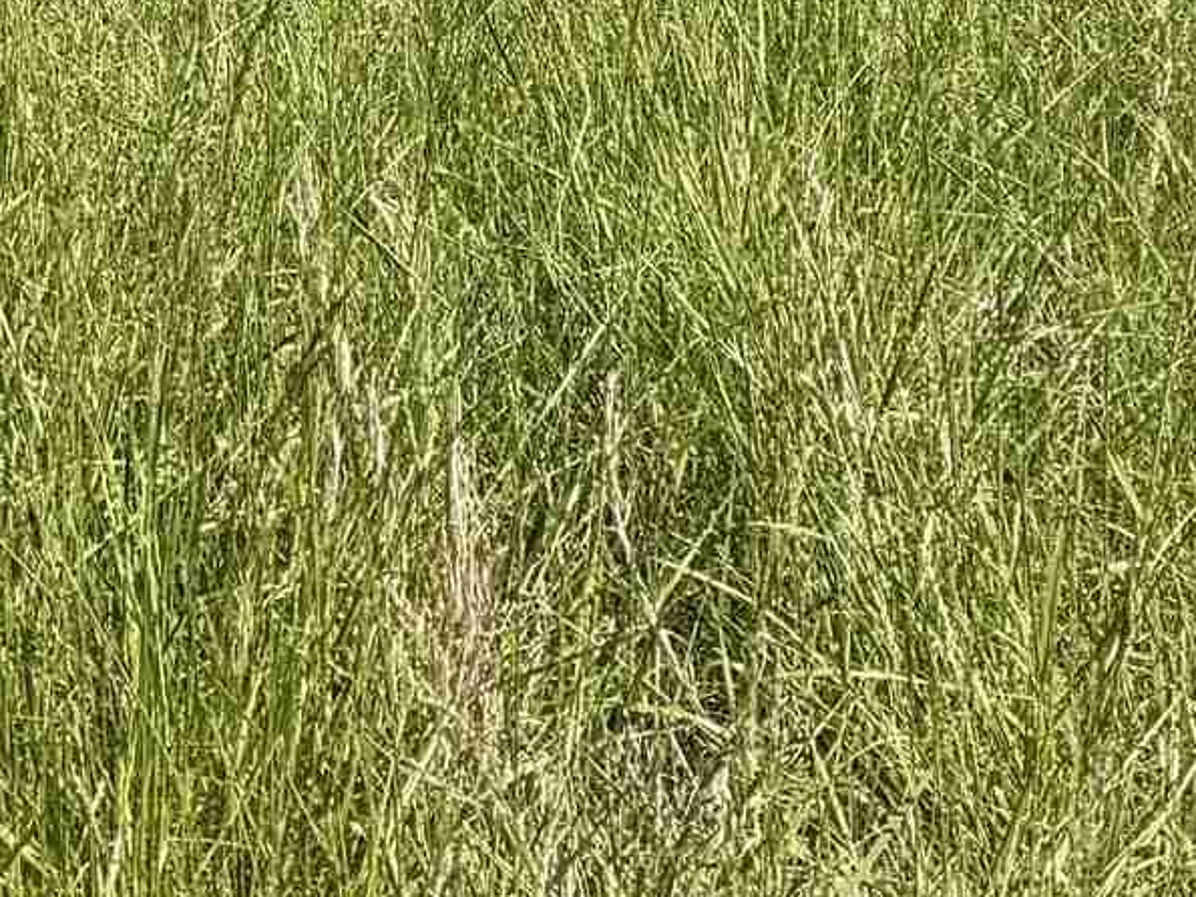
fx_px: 4283
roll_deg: +0.1
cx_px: -20
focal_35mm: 124
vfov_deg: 10.2
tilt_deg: +0.2
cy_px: -1364
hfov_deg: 15.6
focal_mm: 6.76
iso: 80
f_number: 1.78
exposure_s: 1/3279
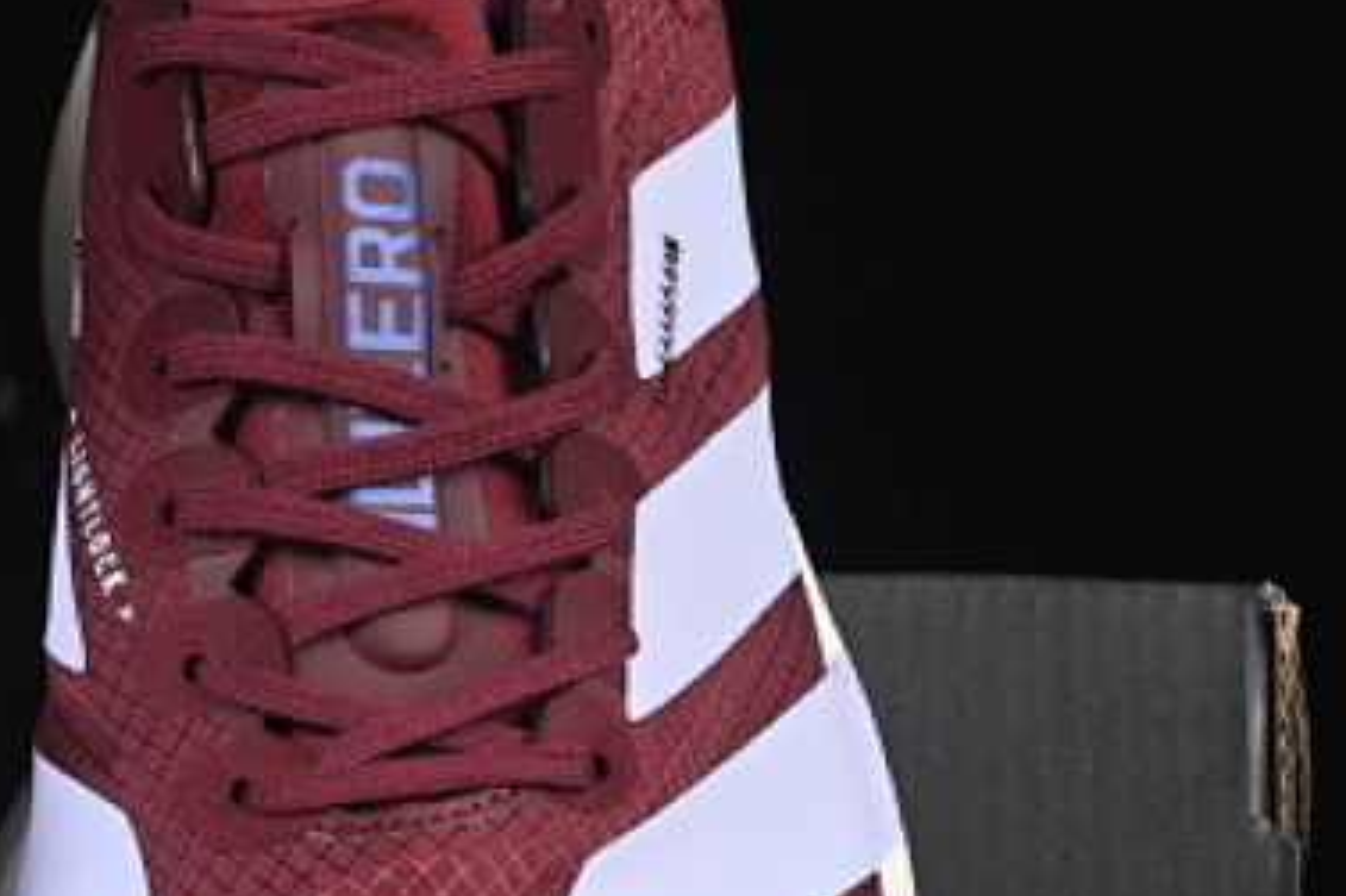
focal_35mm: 215
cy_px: 632
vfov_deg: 6.4
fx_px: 8035
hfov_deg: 9.5
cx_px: -93
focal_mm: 50
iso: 160
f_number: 7.1
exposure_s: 1/60
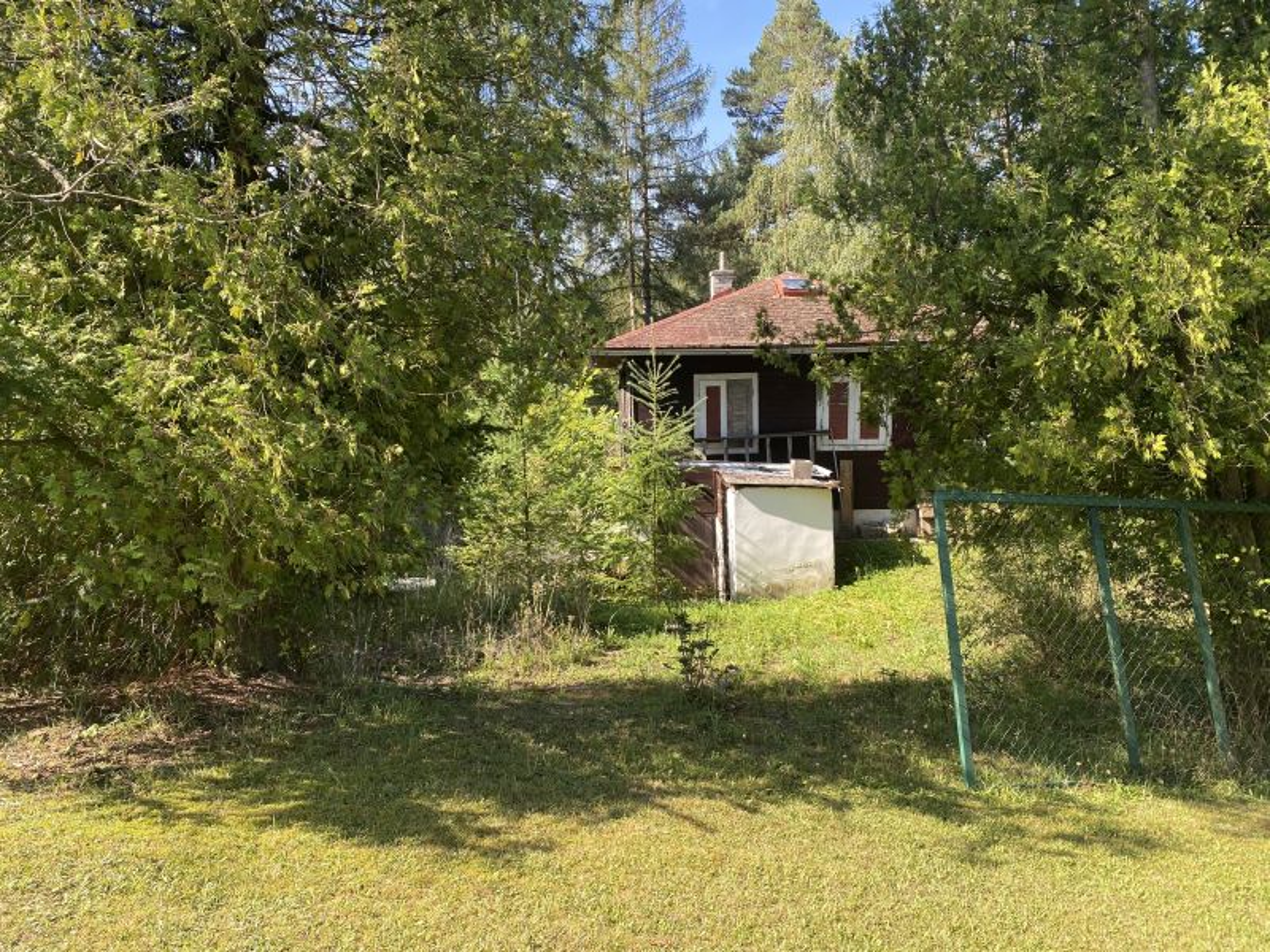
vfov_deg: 53.1
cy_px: 476
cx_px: 635
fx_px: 954
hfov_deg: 67.3
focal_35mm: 26
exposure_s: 1/475
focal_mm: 4.25
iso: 32
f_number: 1.8
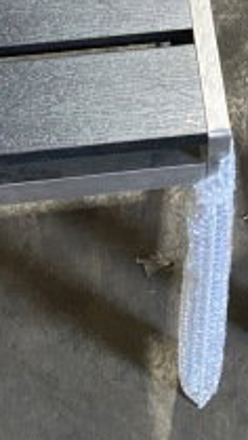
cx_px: 246
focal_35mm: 110
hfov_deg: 10.9
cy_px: -228
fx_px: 1282
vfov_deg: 17.4
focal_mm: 4.25
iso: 500
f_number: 1.8
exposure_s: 1/60
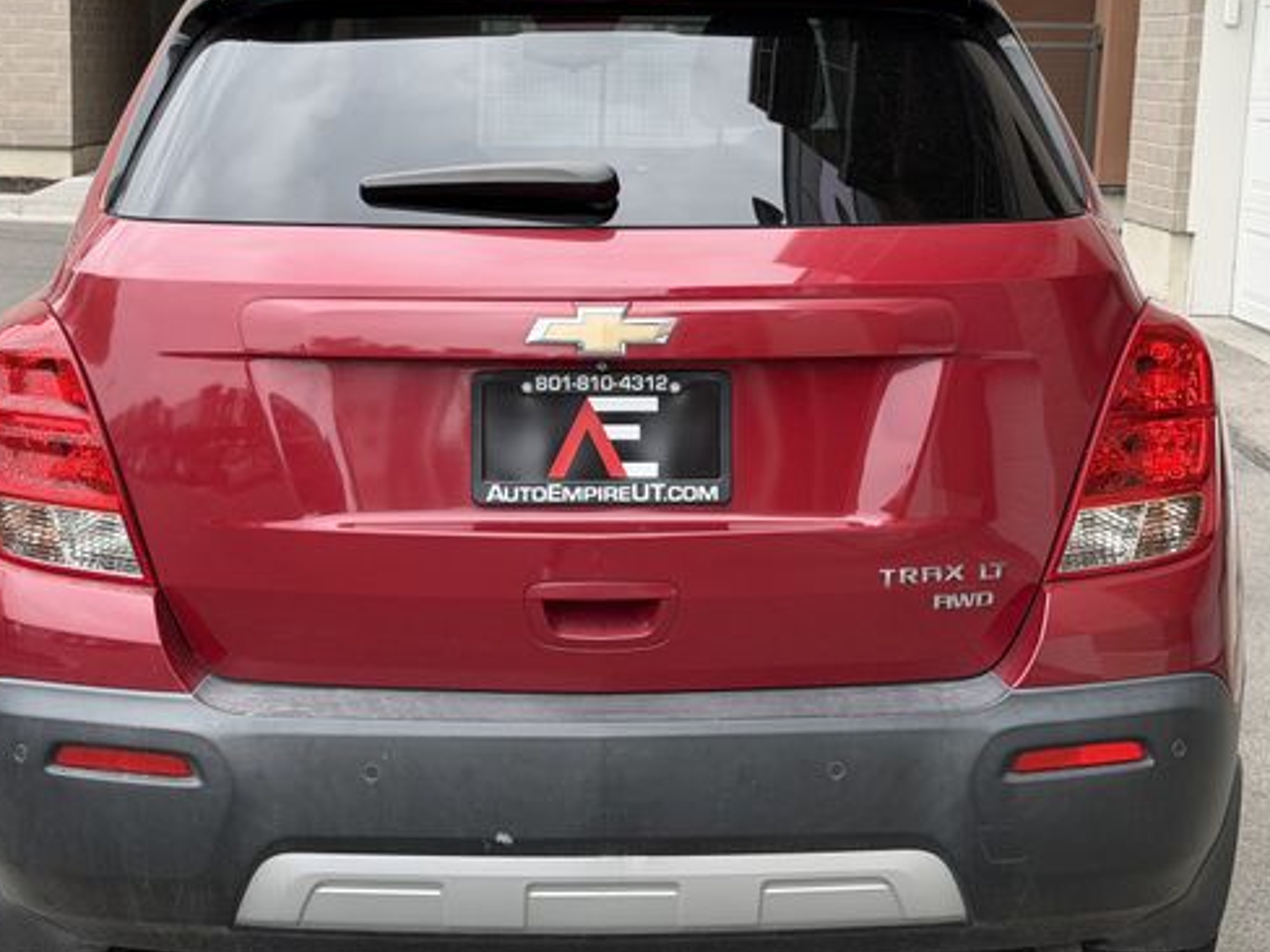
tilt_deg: -8.6
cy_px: 427
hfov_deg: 30.7
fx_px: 2311
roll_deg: -1.4
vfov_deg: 23.3
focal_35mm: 63
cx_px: 586
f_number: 1.78
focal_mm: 6.76
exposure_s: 1/706
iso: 64
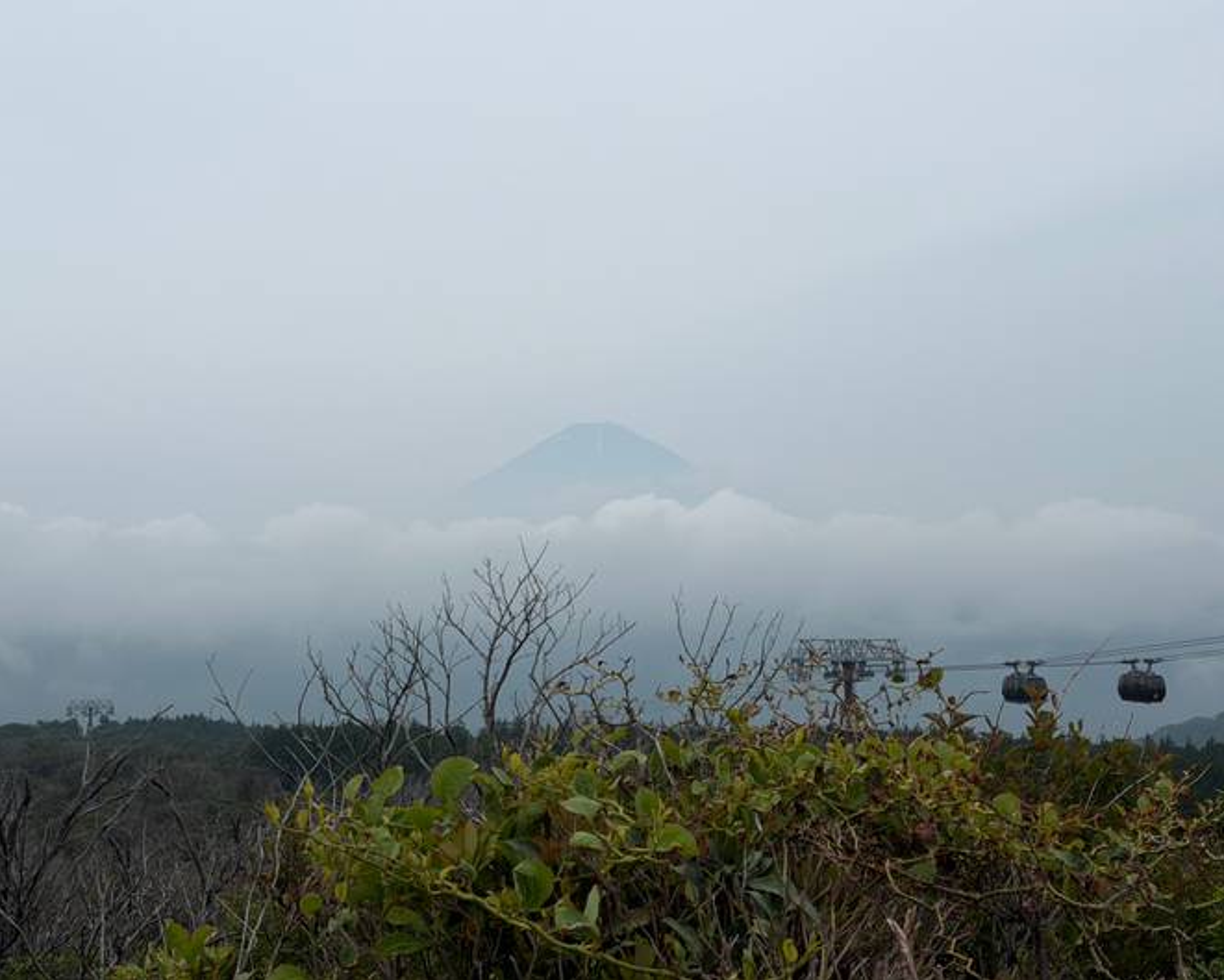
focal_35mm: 51
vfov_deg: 29.7
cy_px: 484
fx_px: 1848
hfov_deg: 36.6
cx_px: 576
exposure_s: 1/5208
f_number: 1.78
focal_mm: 6.76
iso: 64
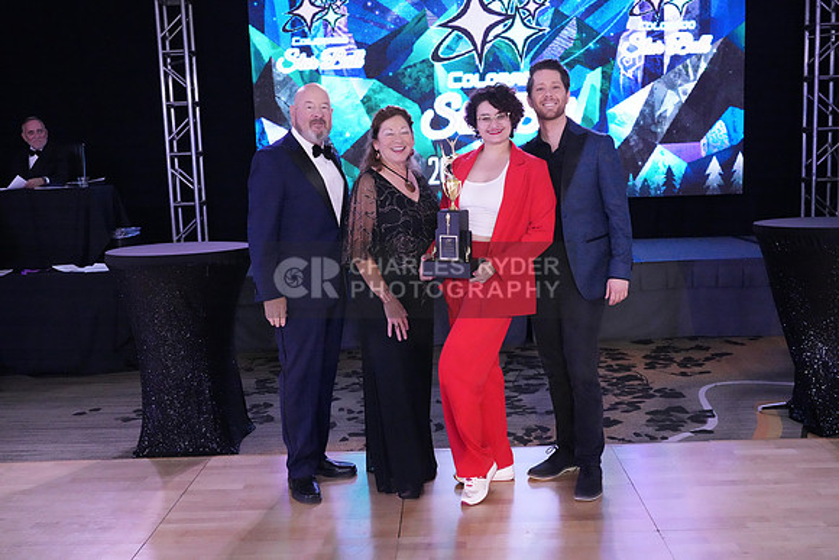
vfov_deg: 36.9
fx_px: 839
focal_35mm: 36
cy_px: 280
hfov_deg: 53.1
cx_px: 420
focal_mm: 36
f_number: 5.6
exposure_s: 1/400
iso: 12800
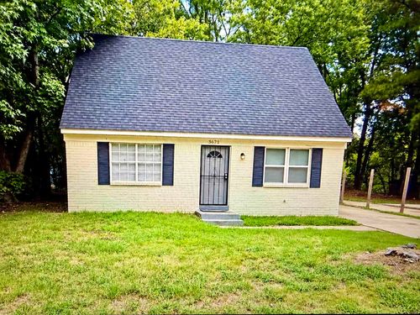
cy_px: 158
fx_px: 291
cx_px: 210
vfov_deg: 56.8
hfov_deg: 71.6
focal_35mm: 24
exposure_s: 1/120
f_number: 2.2
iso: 200
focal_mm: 2.22
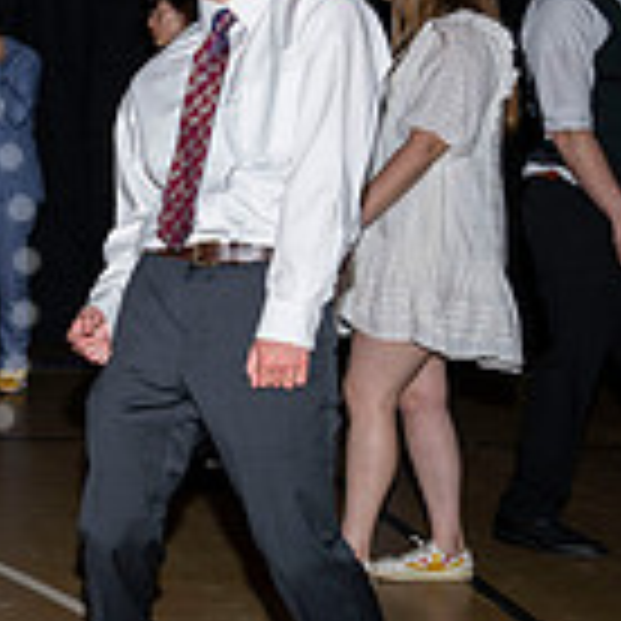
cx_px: -392
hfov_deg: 17.5
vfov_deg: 20.2
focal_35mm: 86
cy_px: 268
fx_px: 1745
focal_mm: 24
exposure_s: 1/100
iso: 320
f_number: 5.6
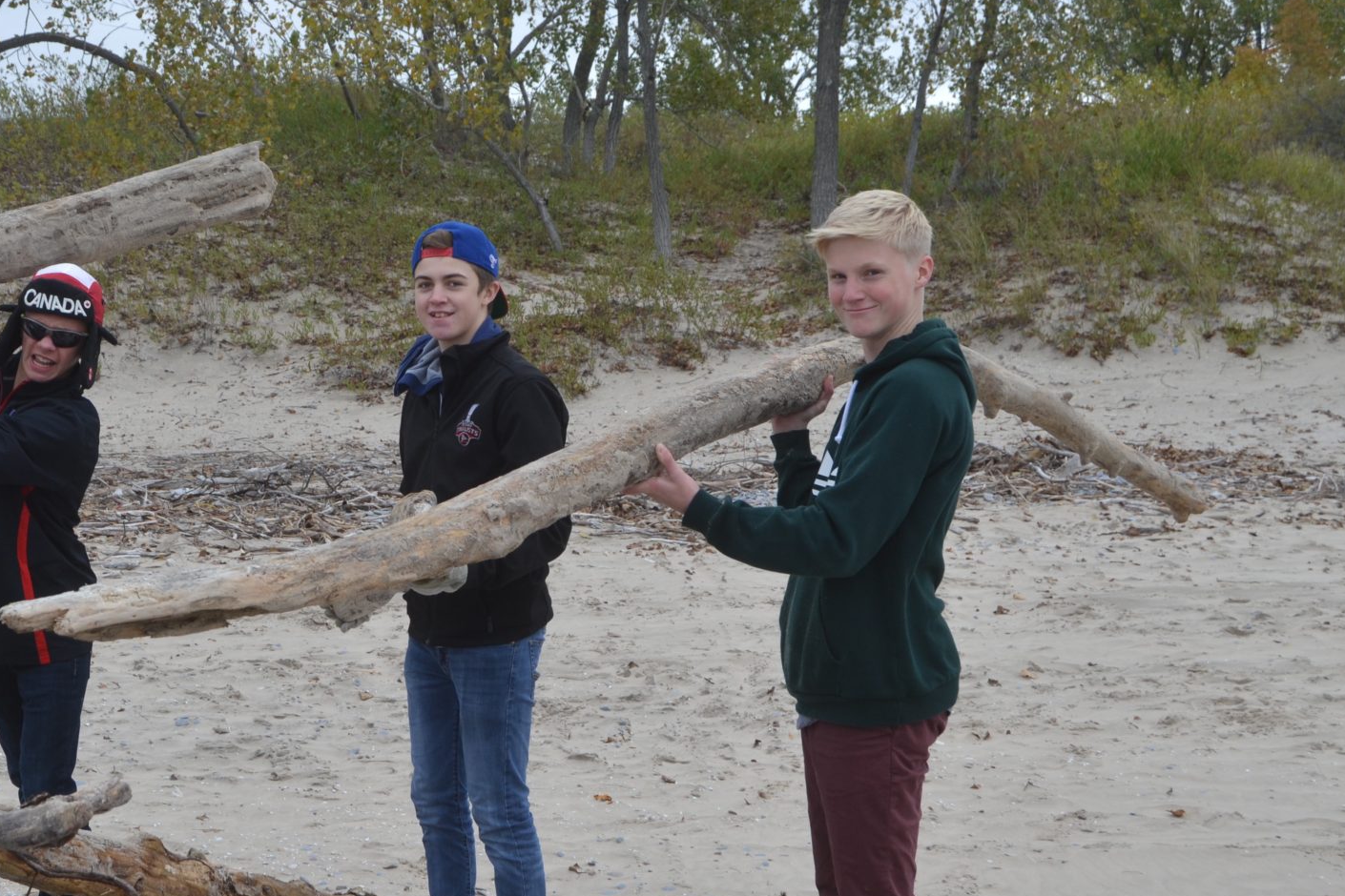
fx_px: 2279
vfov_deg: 22.3
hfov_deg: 32.4
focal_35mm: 61
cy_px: 470
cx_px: 377
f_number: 5.6
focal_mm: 28
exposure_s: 1/125
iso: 200
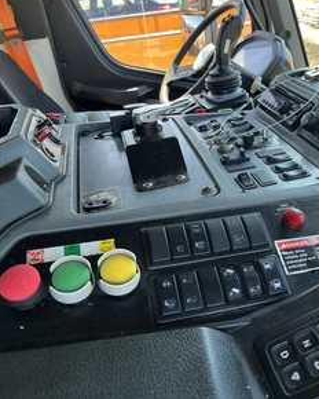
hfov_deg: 41.8
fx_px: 413
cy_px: 194
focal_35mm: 35
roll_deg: +2.9
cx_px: 209
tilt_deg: -39.5
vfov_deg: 51.5
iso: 50
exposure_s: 1/122
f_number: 1.6
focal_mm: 5.1
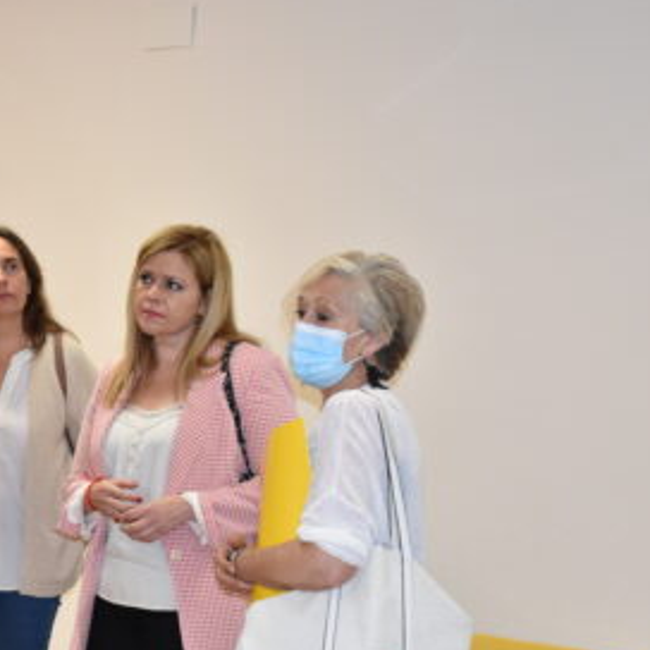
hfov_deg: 21.7
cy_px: 428
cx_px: -50
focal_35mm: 76
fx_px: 1613
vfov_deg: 22.7
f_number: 5
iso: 800
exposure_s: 1/100
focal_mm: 27
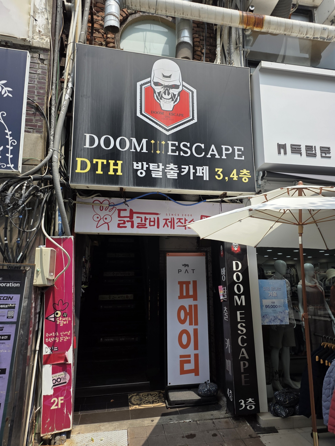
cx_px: 168
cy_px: 223
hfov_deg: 58.9
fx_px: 297
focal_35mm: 23
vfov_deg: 73.9
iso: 80
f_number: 1.7
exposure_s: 1/3891
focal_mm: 6.3
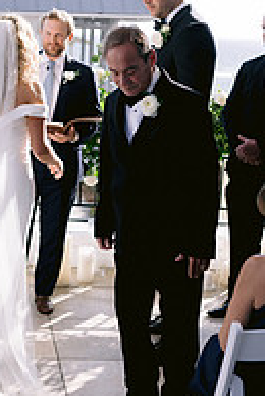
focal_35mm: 81
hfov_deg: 16.5
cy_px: 149
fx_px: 891
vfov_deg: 25.0
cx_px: -16
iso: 200
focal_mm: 35
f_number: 2.8
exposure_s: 1/2000
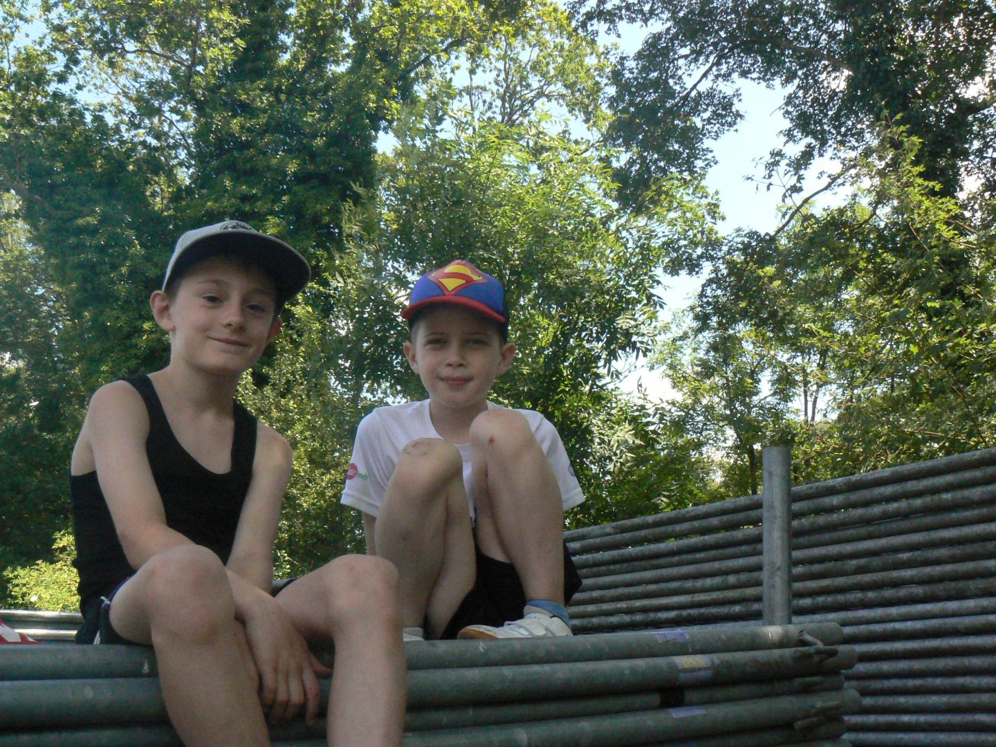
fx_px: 1036
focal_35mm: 36
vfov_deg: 39.7
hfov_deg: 51.4
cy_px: 374
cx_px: 498
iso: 400
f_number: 8
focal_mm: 6
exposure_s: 1/250
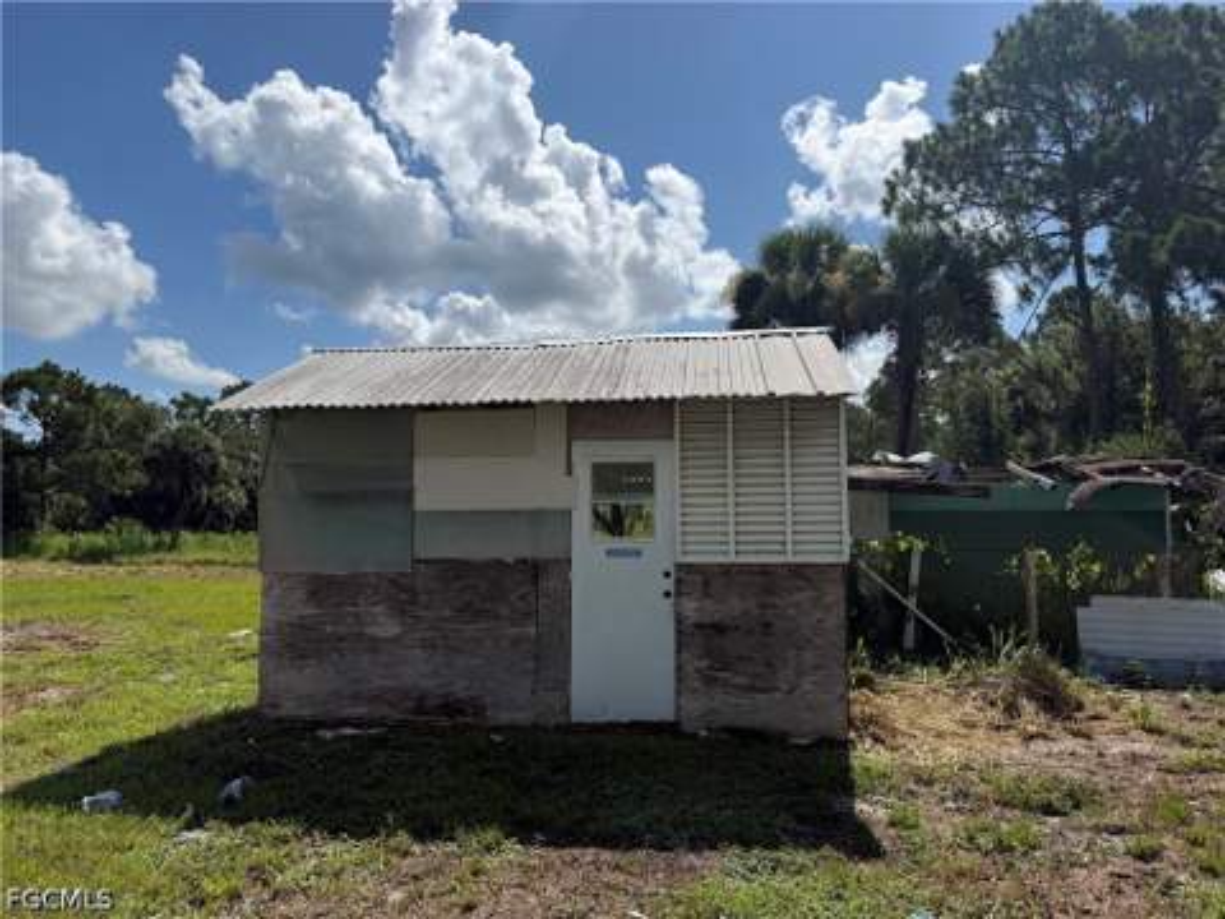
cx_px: 612
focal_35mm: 24
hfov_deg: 71.6
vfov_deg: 56.8
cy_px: 460
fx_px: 849
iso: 80
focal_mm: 6.76
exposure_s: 1/9091
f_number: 1.78
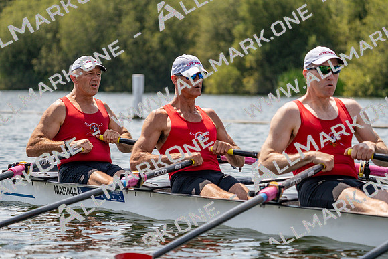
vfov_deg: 6.9
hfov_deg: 10.3
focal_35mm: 200
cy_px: 130
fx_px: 2156
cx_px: 194
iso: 200
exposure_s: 1/1600
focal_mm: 200
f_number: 5.6
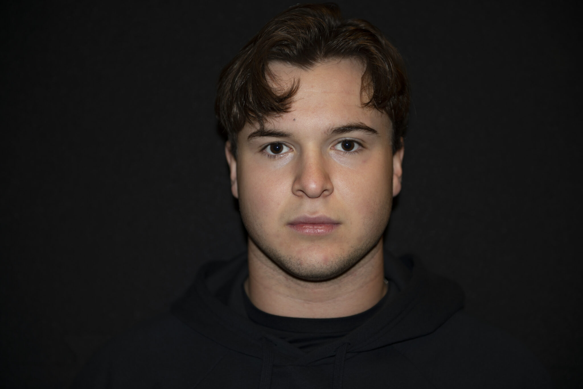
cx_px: 292
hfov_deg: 30.5
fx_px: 1069
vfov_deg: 20.6
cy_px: 194
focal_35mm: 66
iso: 100
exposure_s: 1/60
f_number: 2.8
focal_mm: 66
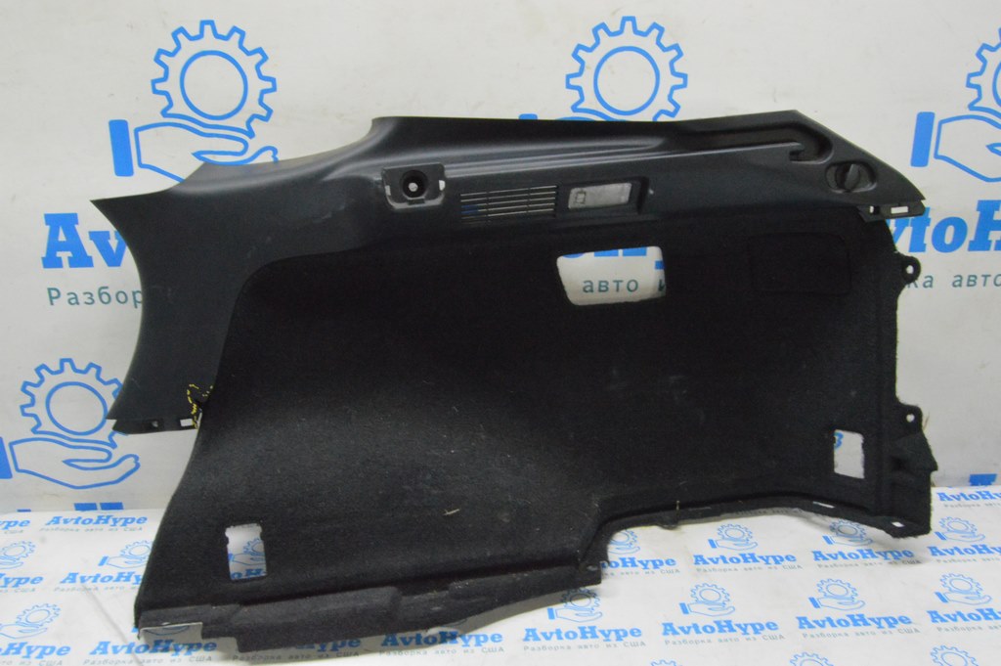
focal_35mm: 30
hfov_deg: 62.0
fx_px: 833
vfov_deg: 43.5
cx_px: 500
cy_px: 333
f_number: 20
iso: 6400
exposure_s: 1/15
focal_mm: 20
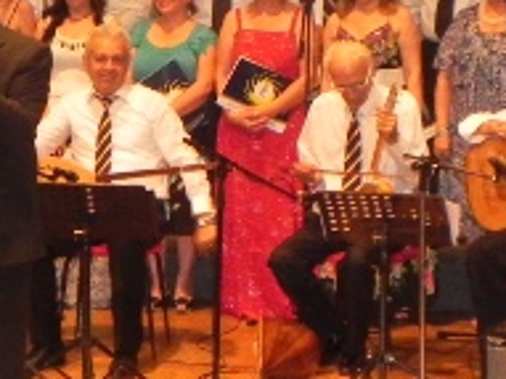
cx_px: 236
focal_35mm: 172
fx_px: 2513
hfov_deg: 11.5
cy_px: 140
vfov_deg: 8.6
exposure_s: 1/30
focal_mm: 7.3
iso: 462
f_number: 3.2
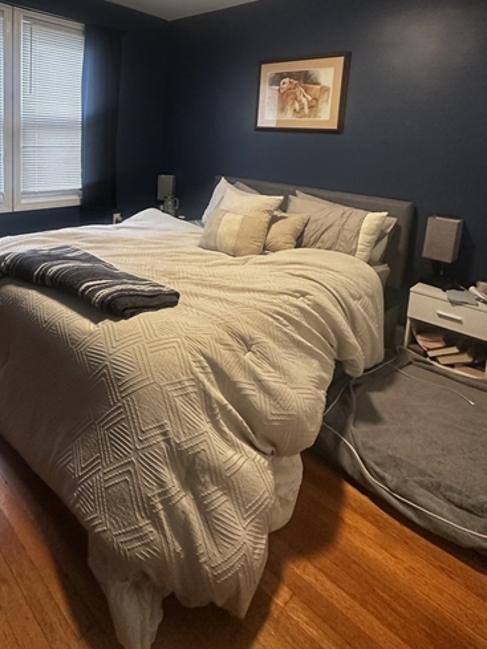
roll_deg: -2.7
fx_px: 413
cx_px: 161
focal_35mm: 22
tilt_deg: -7.0
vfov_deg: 72.7
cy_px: 188
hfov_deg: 59.6
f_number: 2.2
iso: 320
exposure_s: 1/60
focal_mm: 2.22
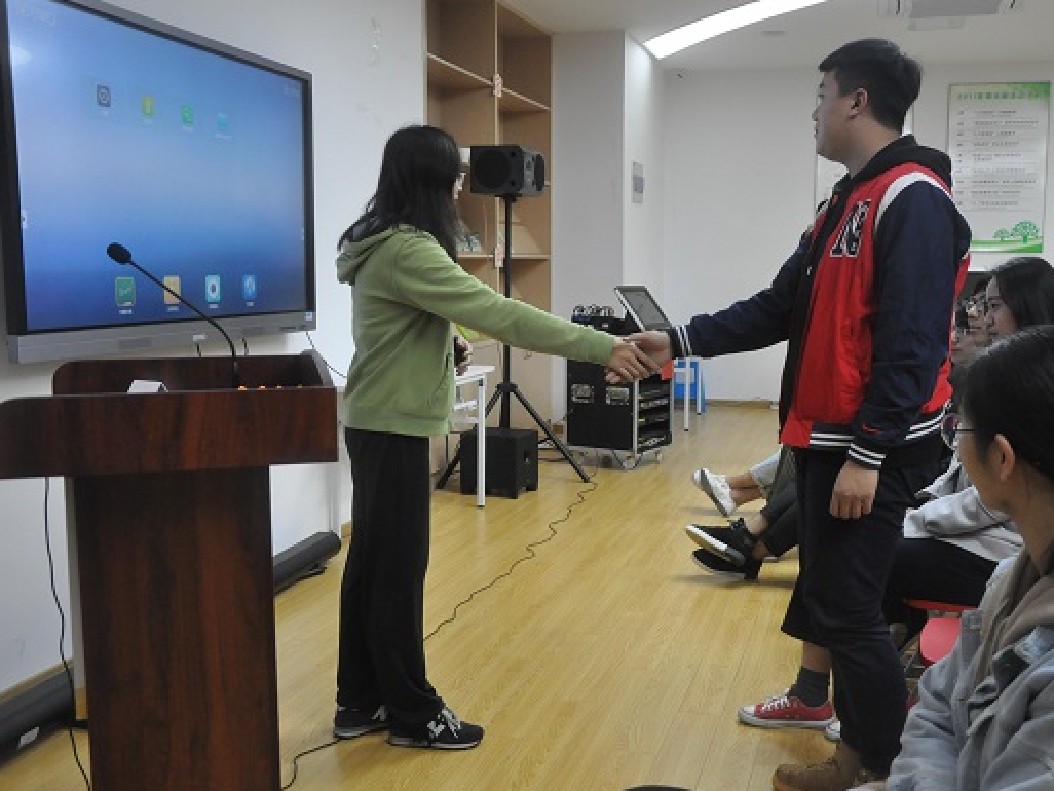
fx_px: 1127
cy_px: 389
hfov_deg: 50.0
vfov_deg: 38.7
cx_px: 587
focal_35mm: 37
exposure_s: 1/80
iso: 1600
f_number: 4.5
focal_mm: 22
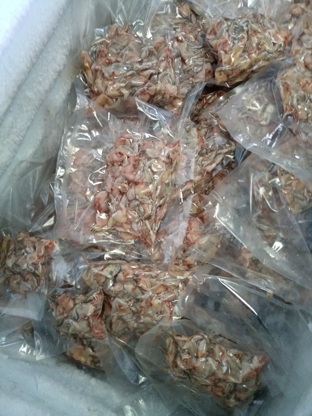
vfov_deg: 76.4
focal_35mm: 22
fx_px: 264
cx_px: 156
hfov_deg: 61.1
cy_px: 208
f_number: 1.8
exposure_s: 1/33.3
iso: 2362
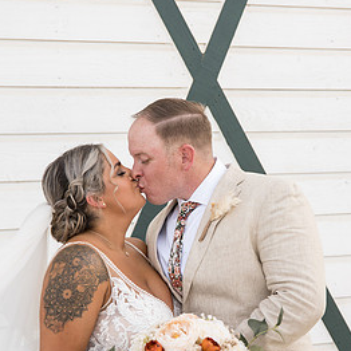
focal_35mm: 102
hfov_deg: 17.1
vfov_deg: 17.1
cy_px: 197
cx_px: 184
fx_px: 1170
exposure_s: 1/320
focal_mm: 70
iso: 200
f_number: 4.5
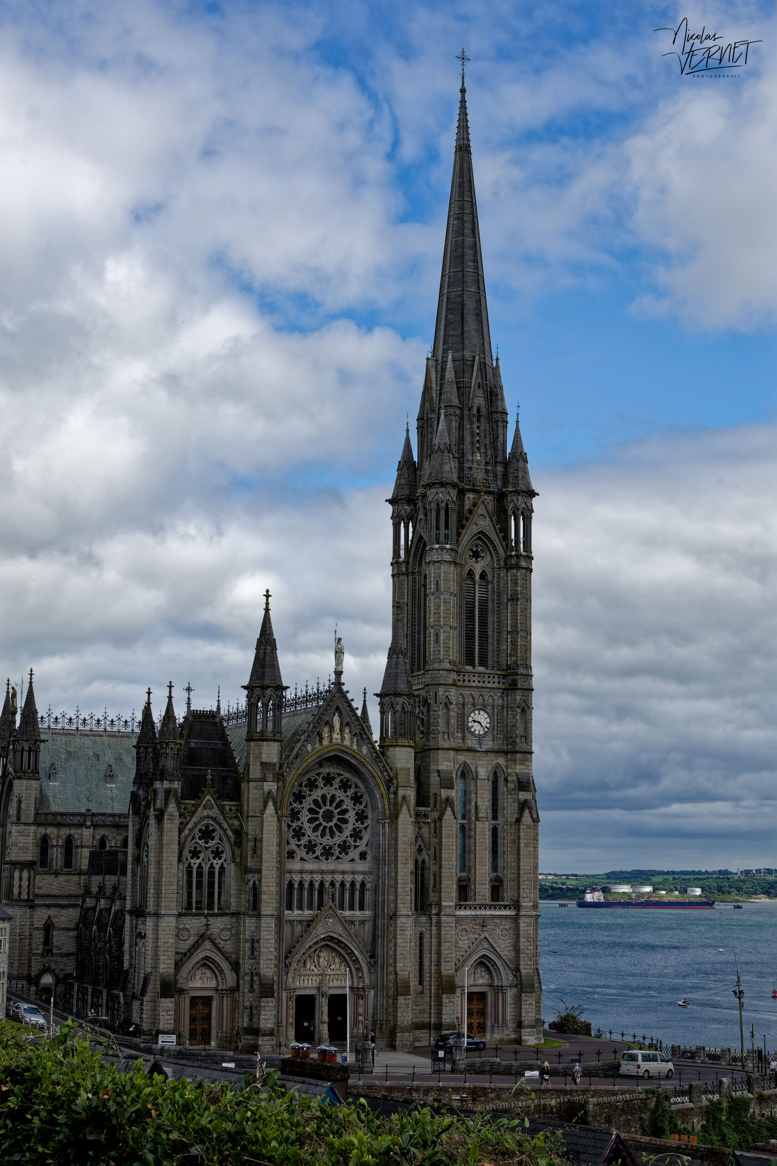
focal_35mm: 52
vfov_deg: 37.9
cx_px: 388
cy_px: 583
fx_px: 1700
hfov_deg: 25.7
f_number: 8
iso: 200
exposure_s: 1/500
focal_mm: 35
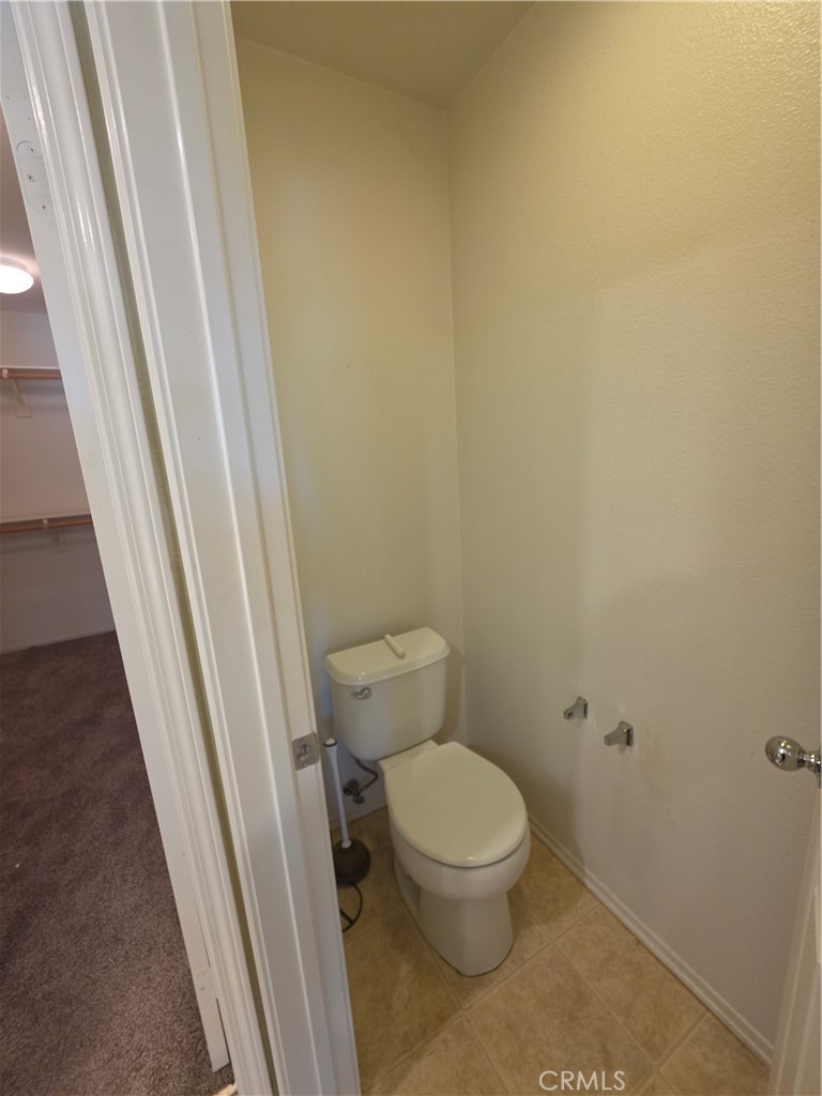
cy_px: 548
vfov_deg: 106.2
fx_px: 412
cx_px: 411
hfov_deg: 89.9
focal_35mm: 13
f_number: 1.9
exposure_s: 1/60
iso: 160
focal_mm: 2.2
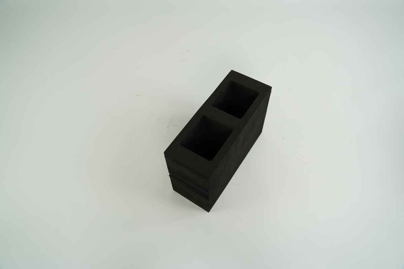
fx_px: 314
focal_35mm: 28
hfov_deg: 65.5
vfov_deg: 46.4
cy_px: 134
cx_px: 202
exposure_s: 1/1250
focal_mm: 28
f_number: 3.2
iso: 1000
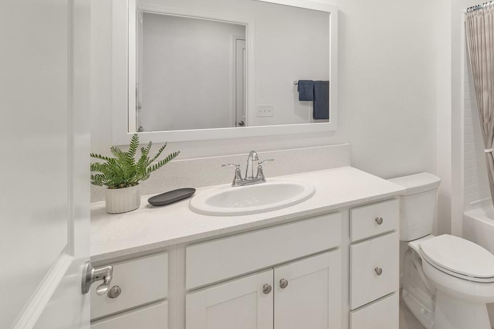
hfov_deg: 71.3
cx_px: 366
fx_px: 316
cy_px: 96
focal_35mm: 23
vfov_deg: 53.4
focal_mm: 15
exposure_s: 1/40
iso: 400
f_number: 8
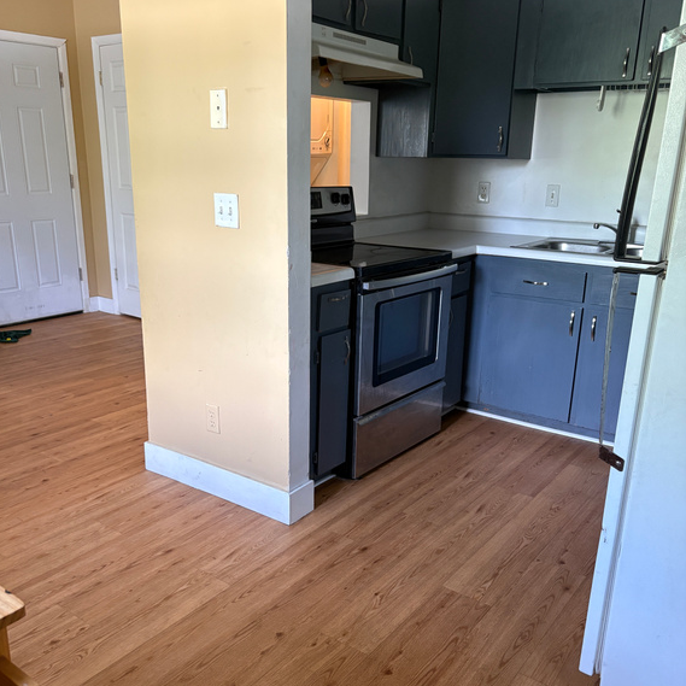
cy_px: 375
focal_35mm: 31
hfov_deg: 52.5
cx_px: 341
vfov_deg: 52.5
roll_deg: -0.9
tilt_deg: -16.3
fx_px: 695
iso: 250
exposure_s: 1/60
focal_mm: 5.96
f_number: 1.6
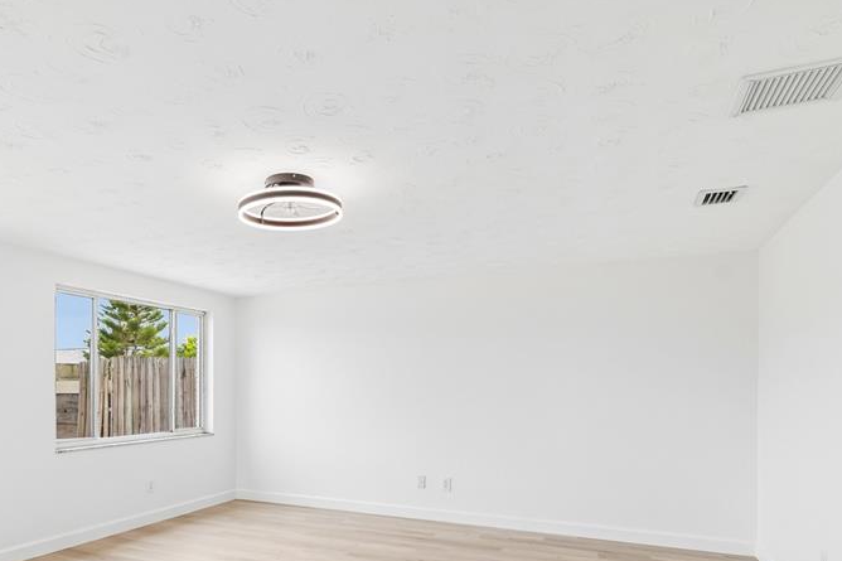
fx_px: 538
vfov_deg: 53.7
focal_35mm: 23
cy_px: 385
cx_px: 315
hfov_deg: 74.8
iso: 100
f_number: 7.1
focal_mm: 10
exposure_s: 1/30
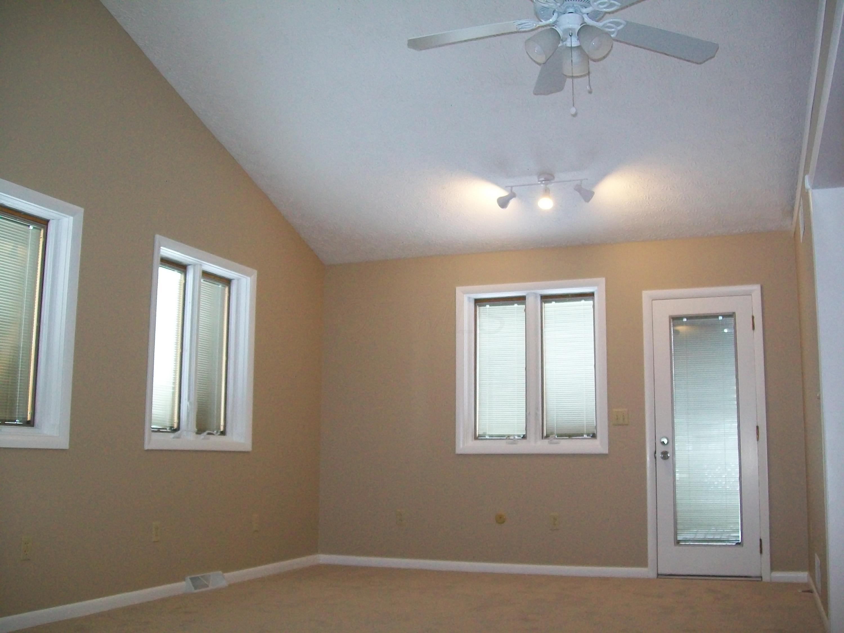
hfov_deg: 51.4
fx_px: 878
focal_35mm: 36
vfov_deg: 39.7
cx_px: 422
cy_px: 316
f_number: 2.7
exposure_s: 1/80
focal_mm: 6
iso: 160
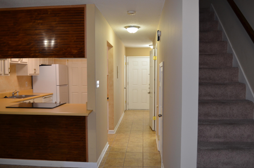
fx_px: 211
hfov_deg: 62.0
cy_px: 84
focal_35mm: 30
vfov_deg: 43.4
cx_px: 127
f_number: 3.8
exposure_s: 1/60
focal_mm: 20
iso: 640
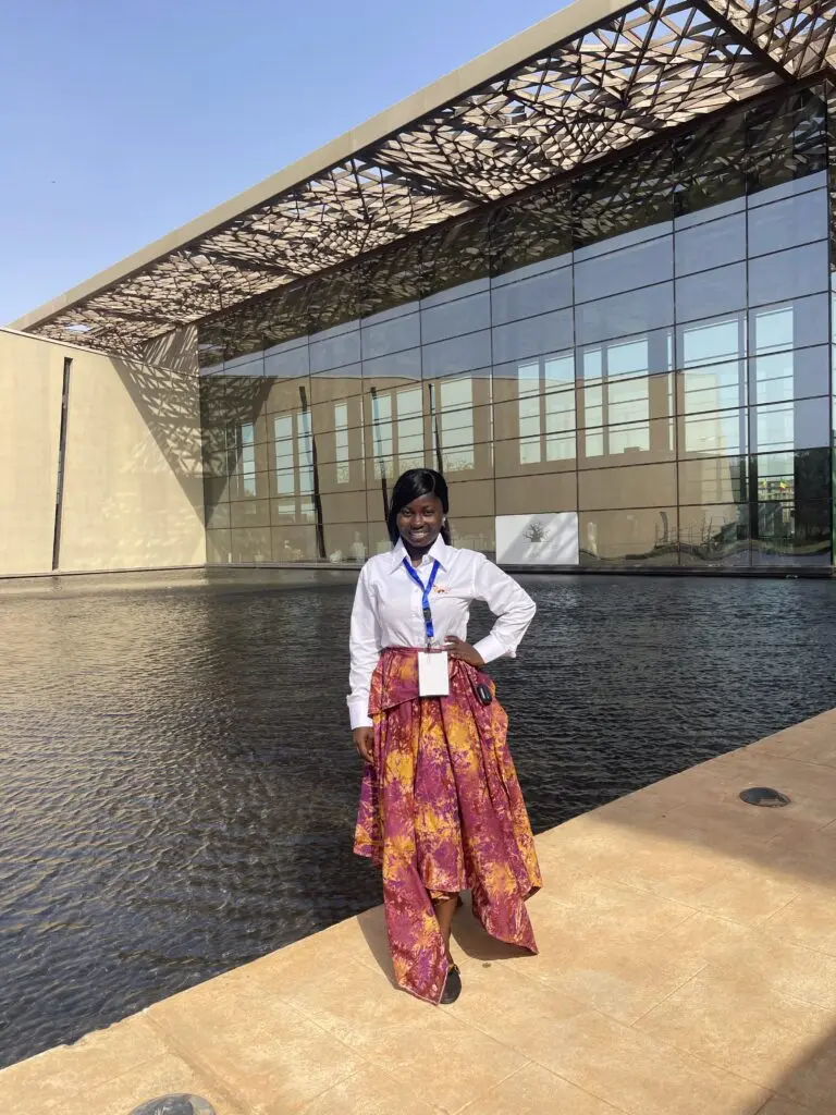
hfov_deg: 54.9
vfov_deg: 69.4
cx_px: 418
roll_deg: +1.3
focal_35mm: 25
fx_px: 805
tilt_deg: -2.4
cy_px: 558
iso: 32
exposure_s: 1/2545
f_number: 1.6
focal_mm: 5.1
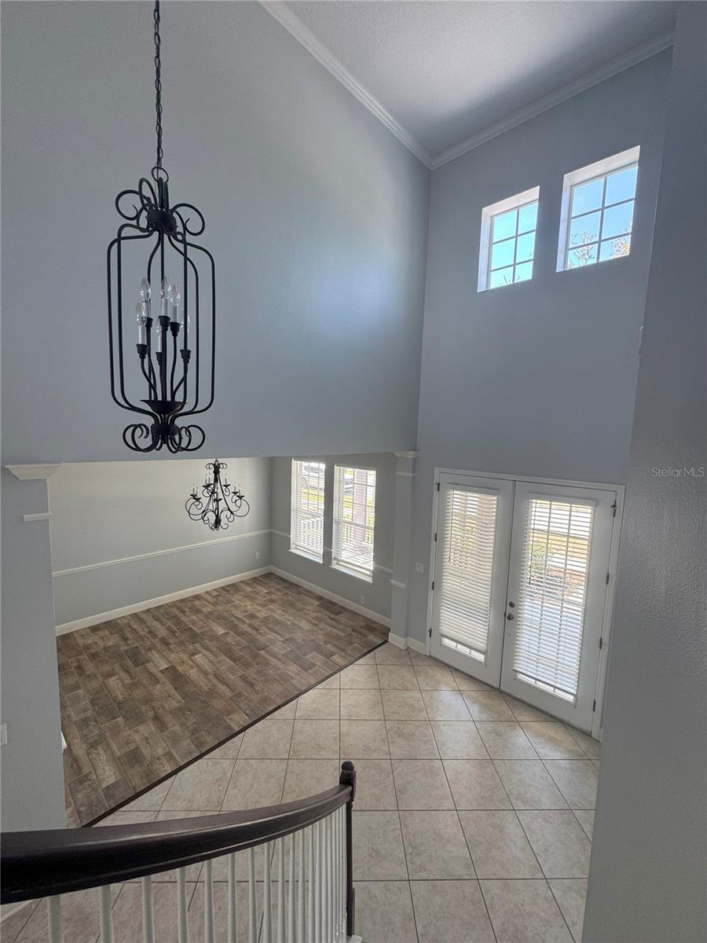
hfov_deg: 85.7
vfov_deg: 102.1
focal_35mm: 14
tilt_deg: -5.7
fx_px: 381
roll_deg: -2.0
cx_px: 354
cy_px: 472
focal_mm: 2.22
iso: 80
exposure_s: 1/99
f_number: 2.2
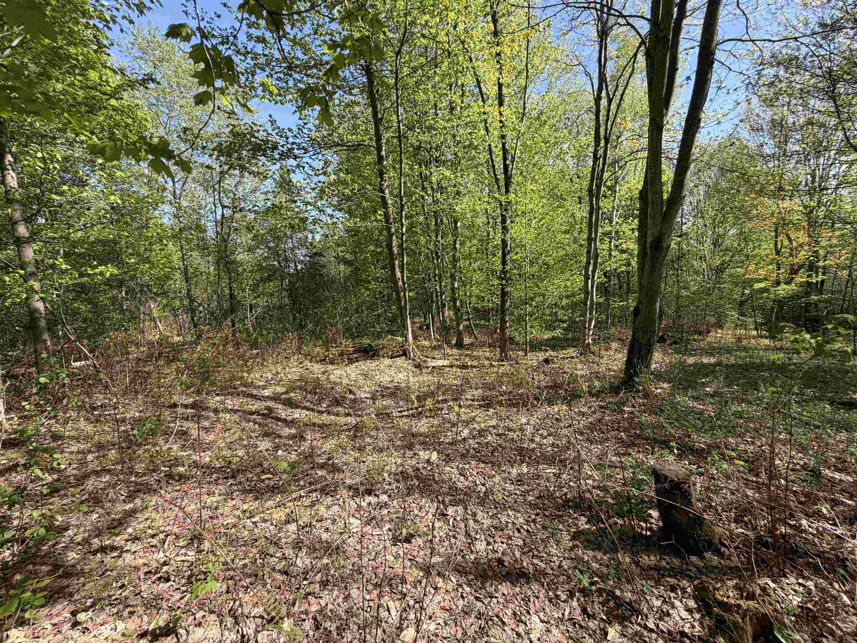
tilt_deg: -8.9
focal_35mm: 14
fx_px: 347
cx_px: 428
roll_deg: +1.9
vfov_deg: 85.7
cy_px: 322
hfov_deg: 102.1
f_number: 2.2
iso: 50
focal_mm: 2.22
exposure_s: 1/502
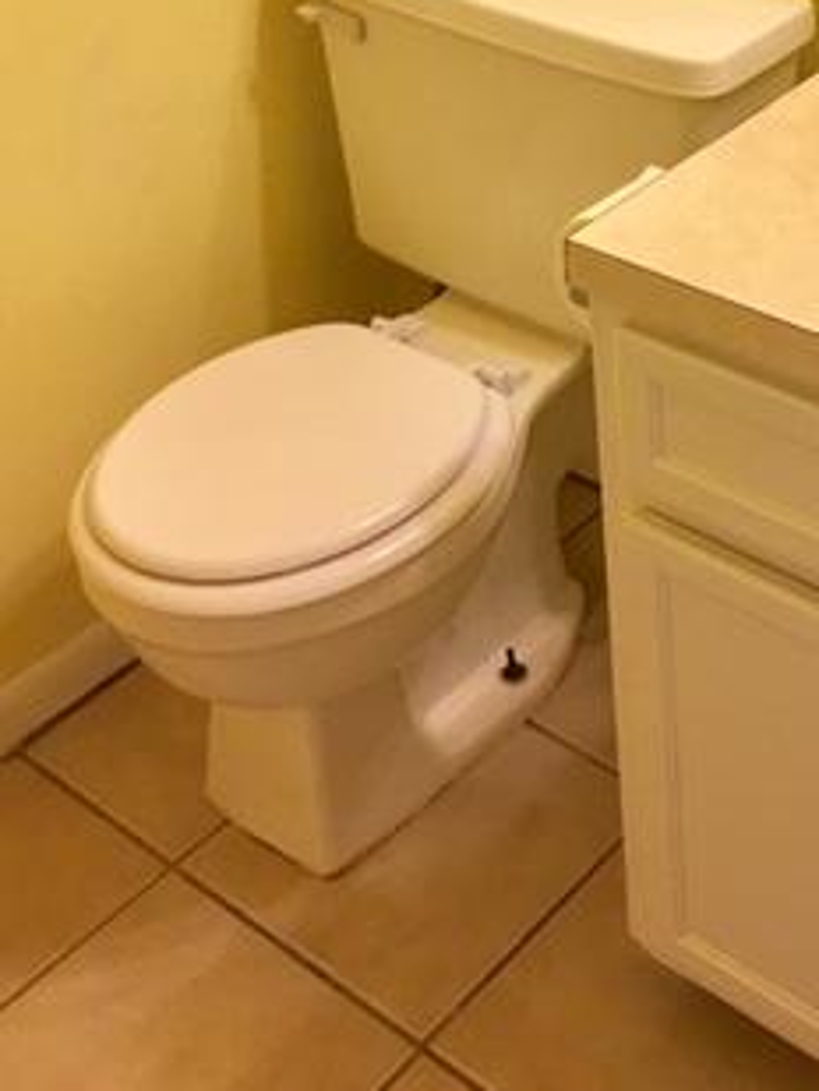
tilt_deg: -23.1
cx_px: 678
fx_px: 1891
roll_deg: +2.3
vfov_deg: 30.1
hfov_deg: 24.0
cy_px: 18
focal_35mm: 60
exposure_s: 1/15
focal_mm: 4.15
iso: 50
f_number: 2.2
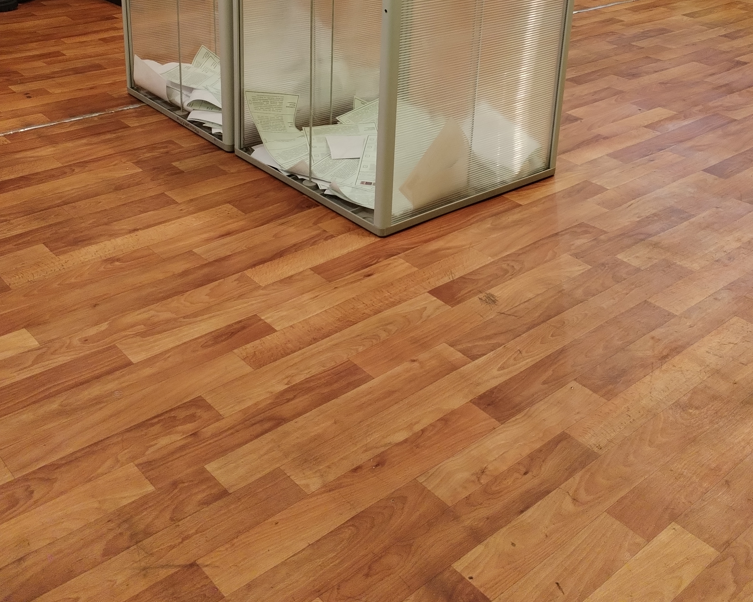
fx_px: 936
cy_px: 116
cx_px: 401
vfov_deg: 34.5
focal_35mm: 42
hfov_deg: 43.8
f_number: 1.8
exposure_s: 1/25
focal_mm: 4.75
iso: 1074
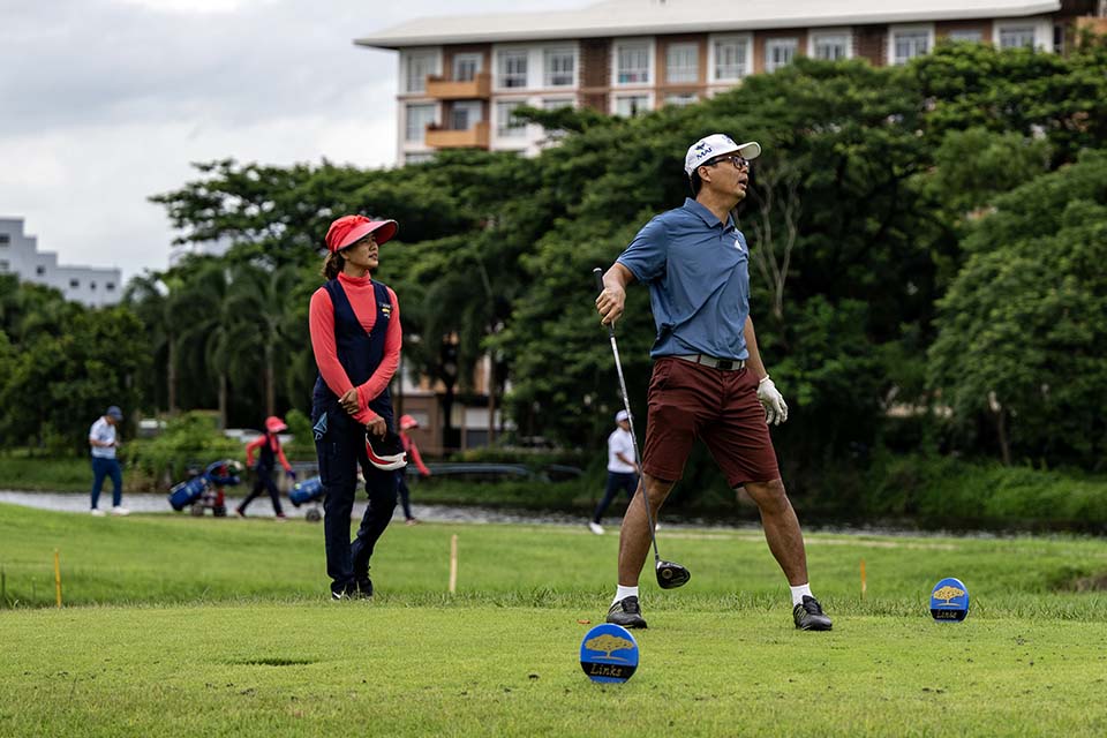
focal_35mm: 77
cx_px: 554
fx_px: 2368
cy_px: 369
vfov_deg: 17.7
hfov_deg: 26.3
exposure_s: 1/3200
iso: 200
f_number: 2.8
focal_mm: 77
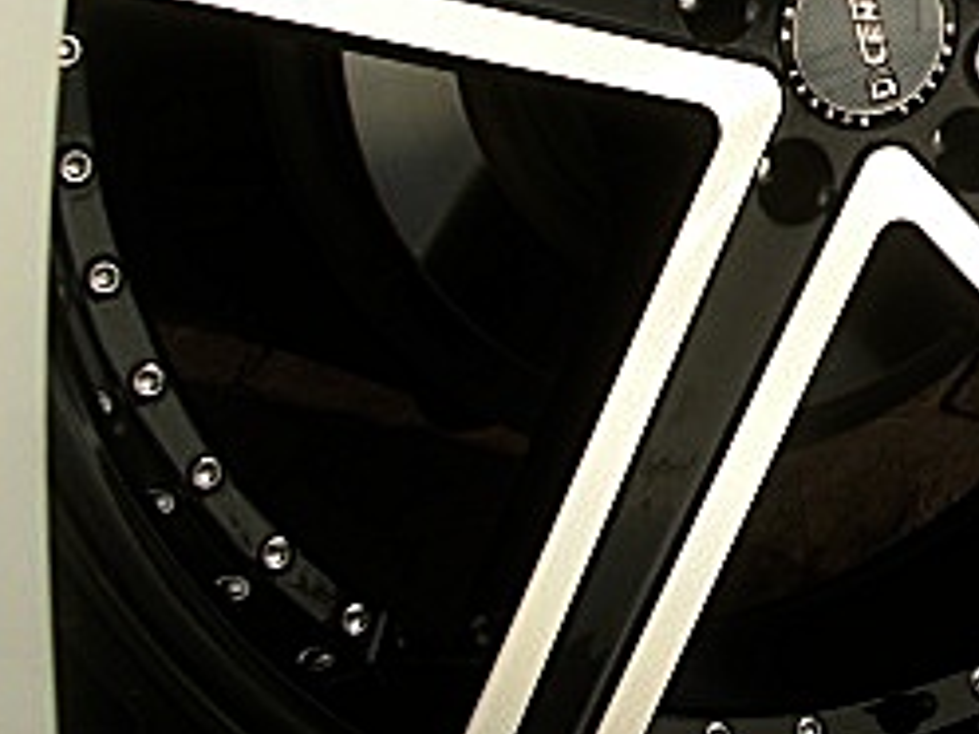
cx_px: 1129
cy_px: 59
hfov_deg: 20.0
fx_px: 2630
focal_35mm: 93
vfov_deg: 15.7
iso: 50
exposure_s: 1/320
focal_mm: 6.3
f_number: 2.8
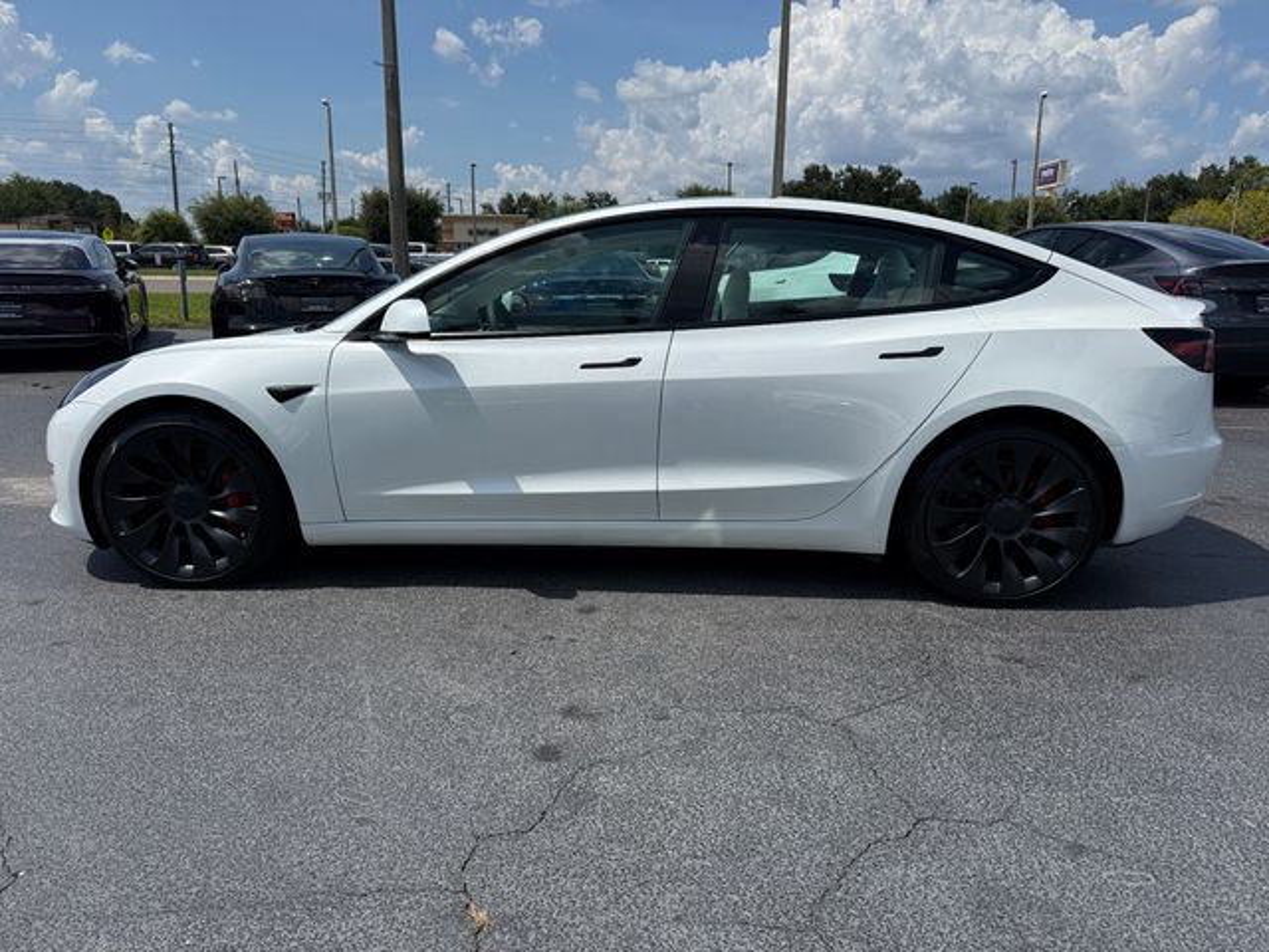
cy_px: 476
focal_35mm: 24
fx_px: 880
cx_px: 634
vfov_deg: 56.8
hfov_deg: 71.6
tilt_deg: -12.3
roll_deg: -0.9
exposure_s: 1/9091
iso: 80
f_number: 1.78
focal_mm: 6.76
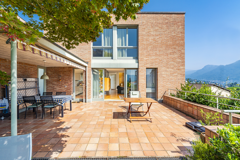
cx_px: 120
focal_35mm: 15
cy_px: 80
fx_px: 100
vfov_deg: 77.3
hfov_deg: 100.4
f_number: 9
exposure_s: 1/320
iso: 100
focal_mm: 15
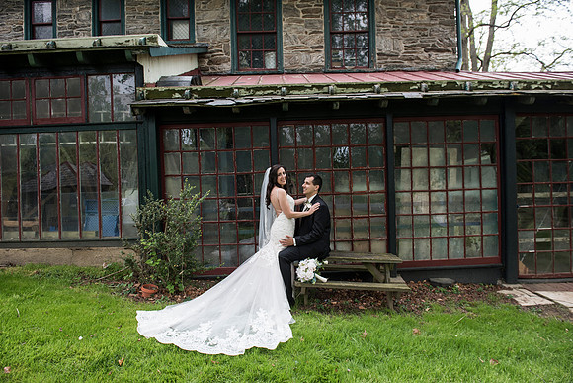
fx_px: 382
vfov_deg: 53.2
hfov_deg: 73.7
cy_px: 192
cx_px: 286
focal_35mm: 24
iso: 640
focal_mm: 24
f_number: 4
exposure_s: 1/640
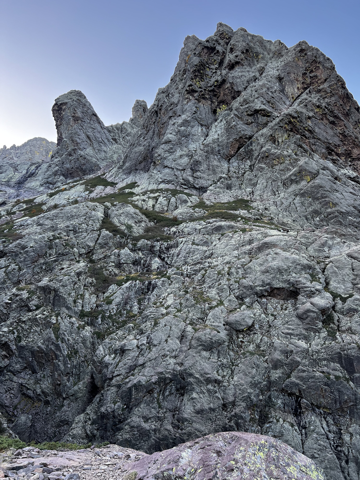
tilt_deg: +14.1
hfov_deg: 53.1
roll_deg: +2.5
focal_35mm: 26
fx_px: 361
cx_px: 180
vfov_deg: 67.3
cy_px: 240
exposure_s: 1/171
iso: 64
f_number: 1.5
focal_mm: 5.7
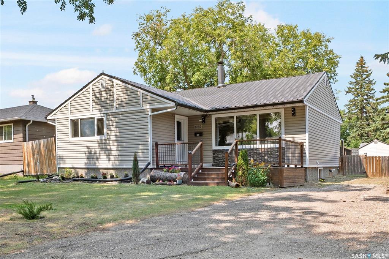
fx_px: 146
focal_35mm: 14
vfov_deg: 83.2
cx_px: 194
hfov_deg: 106.3
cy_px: 130
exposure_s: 1/10
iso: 100
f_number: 9
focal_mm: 9
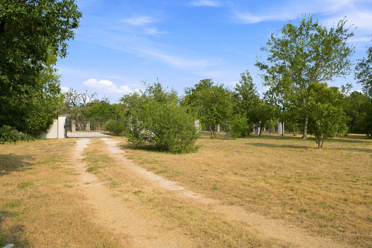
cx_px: 190
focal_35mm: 30
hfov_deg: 61.9
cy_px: 123
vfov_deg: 43.6
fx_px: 310
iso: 800
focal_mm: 29
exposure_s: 1/800
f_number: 10
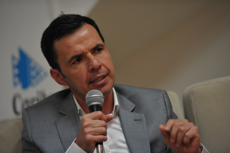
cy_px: 76
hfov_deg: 12.5
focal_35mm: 165
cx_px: 115
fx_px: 1053
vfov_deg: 8.3
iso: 2000
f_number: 2.8
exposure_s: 1/200
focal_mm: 165
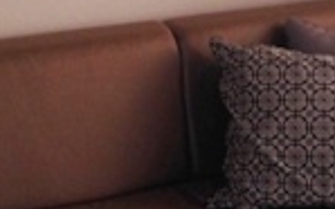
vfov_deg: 8.7
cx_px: 241
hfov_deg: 13.9
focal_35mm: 150
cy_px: 40
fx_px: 1369
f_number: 2.4
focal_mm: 4.12
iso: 50
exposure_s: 1/20
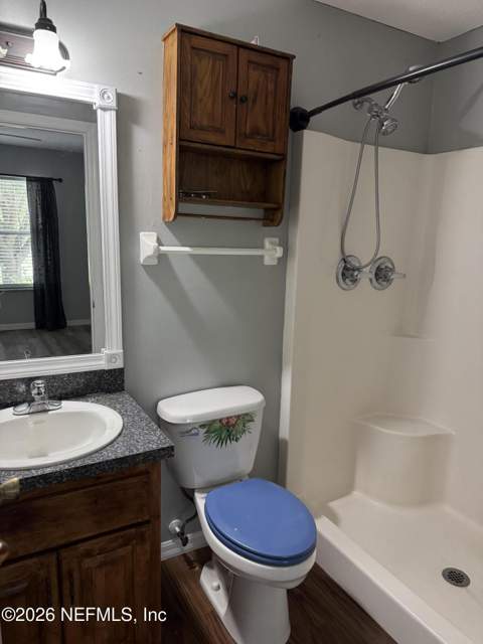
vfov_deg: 71.6
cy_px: 322
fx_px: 446
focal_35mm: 24
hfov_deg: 56.8
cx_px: 242
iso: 640
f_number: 1.78
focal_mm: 6.76
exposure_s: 1/60
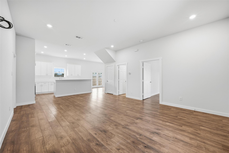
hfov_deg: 104.3
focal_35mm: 14
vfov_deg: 81.2
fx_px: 89
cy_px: 76
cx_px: 114
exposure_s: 1/250
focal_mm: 14
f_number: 9
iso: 400
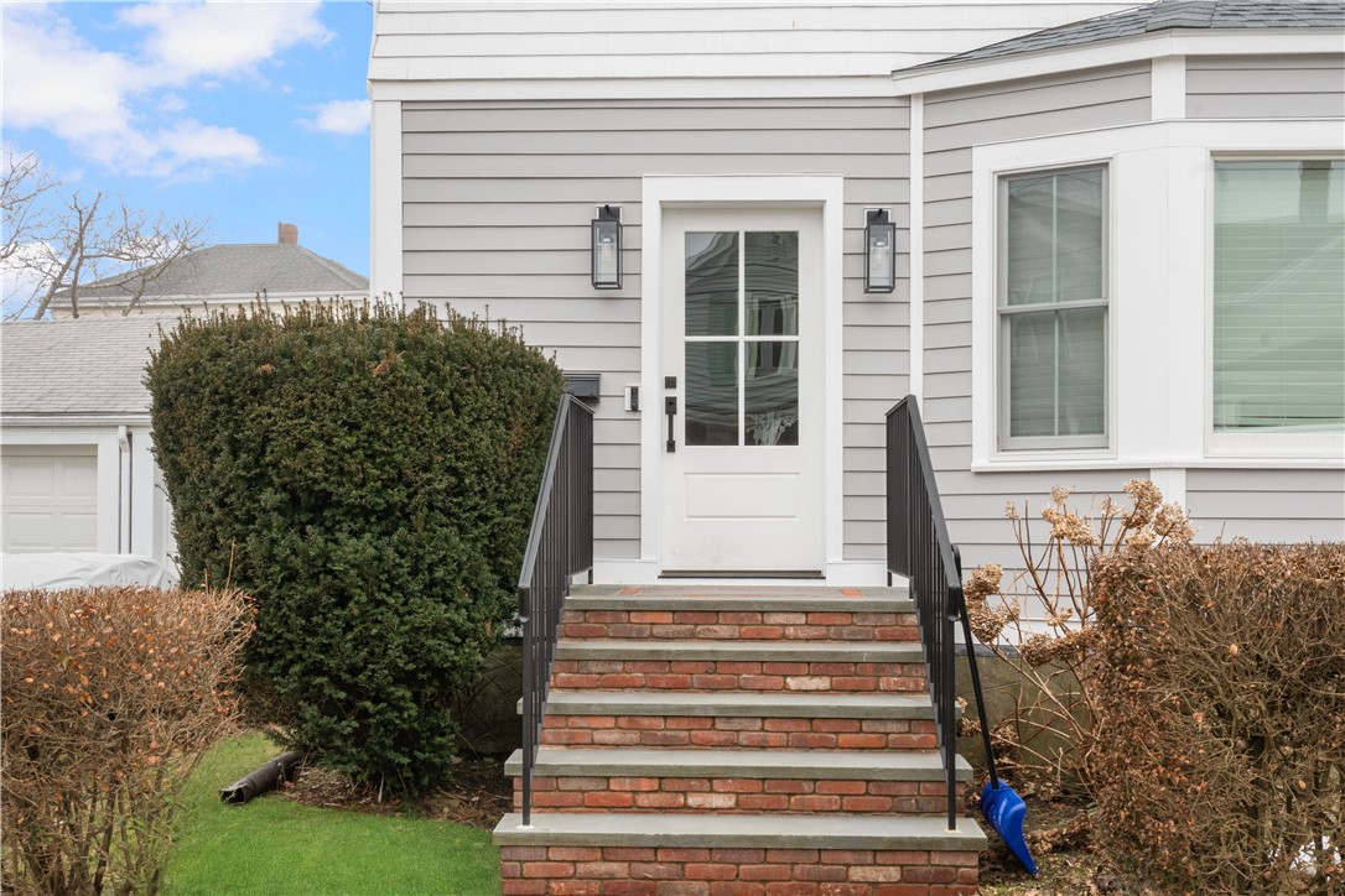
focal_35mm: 36
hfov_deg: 53.1
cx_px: 672
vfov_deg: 36.9
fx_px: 1345
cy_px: 448
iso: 400
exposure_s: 1/40
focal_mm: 24
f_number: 14
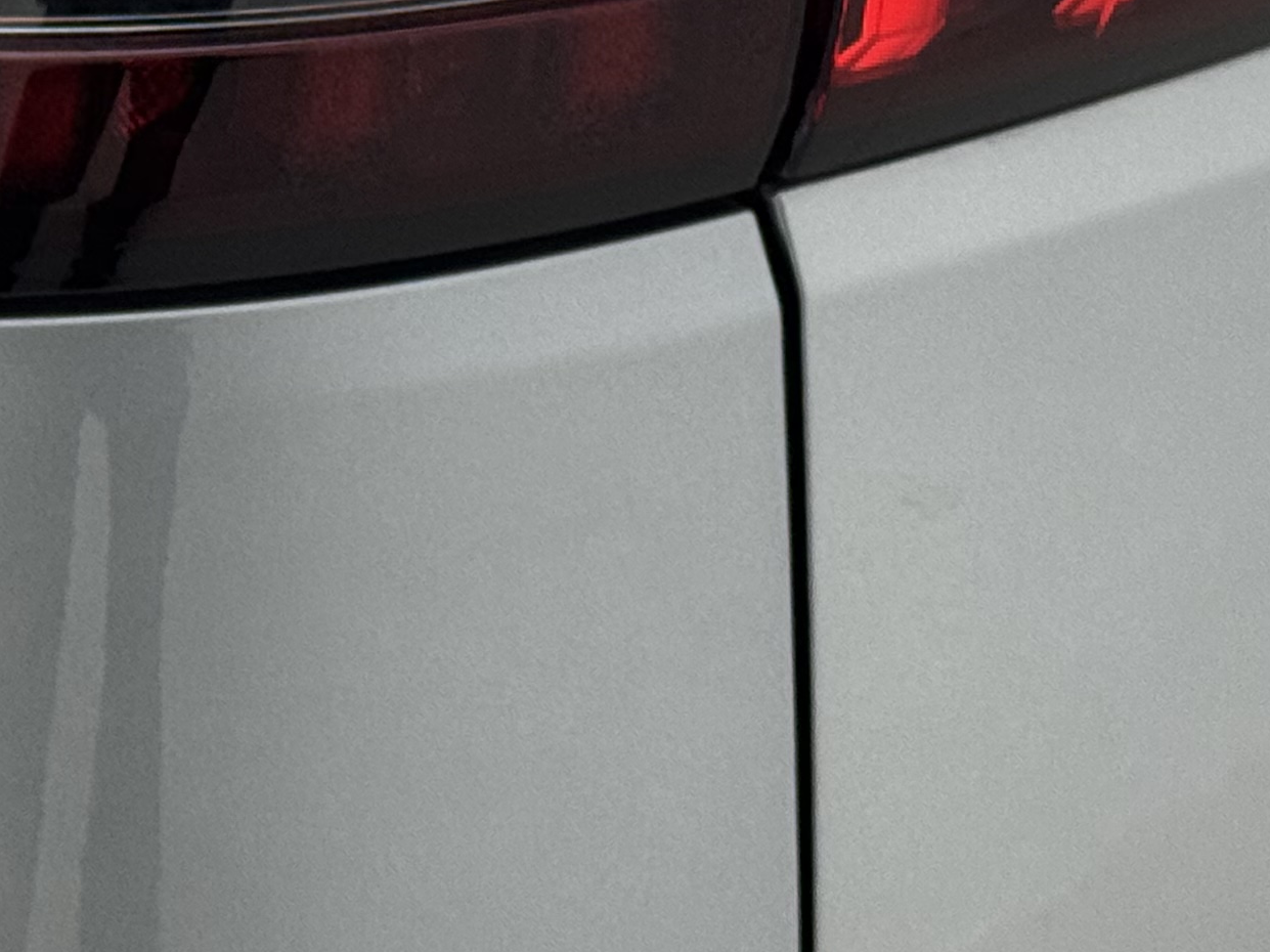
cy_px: -192
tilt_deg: -20.6
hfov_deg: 12.6
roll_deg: +1.1
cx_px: 179
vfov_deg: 9.4
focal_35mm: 156
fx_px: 5722
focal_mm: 6.76
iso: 64
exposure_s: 1/377
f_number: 1.78
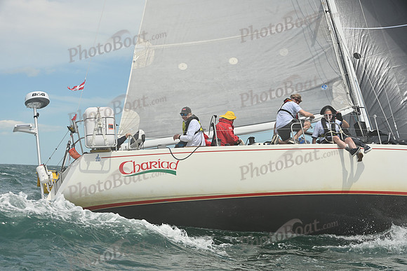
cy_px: 136
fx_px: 792
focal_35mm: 70
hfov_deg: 28.8
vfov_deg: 19.5
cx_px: 204
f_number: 11
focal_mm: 70
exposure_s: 1/1250
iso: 320
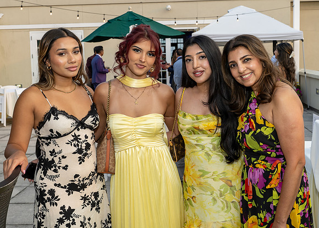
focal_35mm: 47
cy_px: 96
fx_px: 422
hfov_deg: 41.3
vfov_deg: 30.1
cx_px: 185
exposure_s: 1/250
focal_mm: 37
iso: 500
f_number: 8
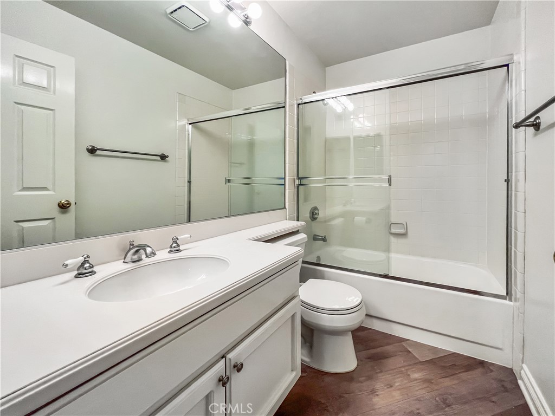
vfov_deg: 89.9
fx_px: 208
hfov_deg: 106.2
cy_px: 208
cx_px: 278
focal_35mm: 13
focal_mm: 1.57
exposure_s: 1/120
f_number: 1.8
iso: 125
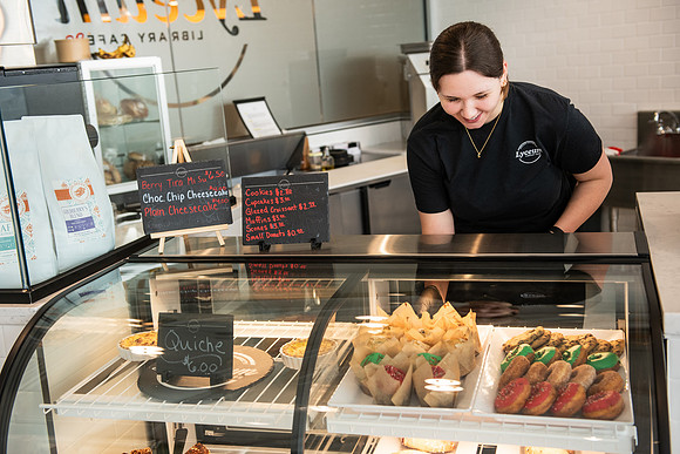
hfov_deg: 41.1
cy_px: 227
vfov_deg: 28.1
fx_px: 907
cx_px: 340
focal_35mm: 48
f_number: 3.5
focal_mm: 48
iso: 640
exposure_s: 1/200
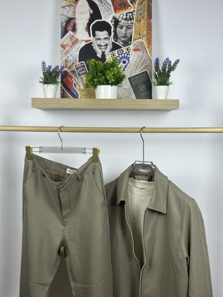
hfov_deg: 30.3
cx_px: 112
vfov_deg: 39.7
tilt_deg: -2.7
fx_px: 412
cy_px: 148
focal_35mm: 48
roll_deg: -0.4
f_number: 1.78
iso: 64
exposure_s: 1/167
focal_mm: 6.86
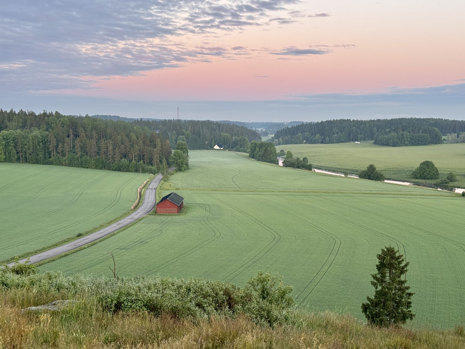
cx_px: 232
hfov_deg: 39.7
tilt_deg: -5.3
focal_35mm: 48
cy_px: 174
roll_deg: +0.0
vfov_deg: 30.3
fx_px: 645
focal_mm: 6.76
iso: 100
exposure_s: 1/73
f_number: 1.78
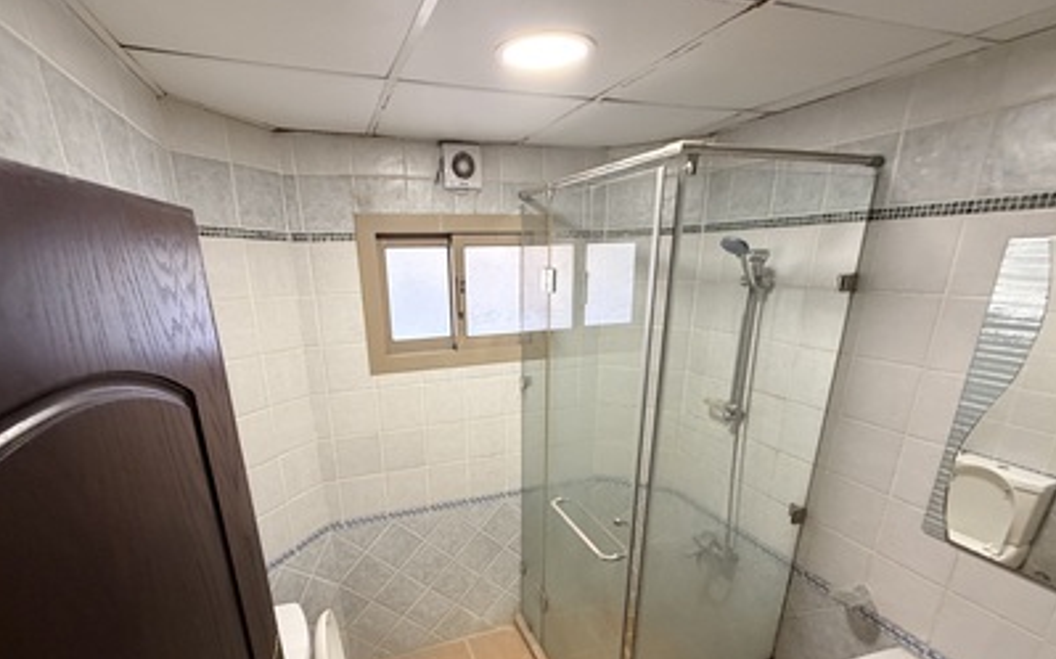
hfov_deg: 94.2
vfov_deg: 66.7
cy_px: 419
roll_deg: +2.4
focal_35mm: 17
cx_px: 491
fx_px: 489
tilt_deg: -18.2
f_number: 2.2
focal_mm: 2.22
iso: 500
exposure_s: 1/50
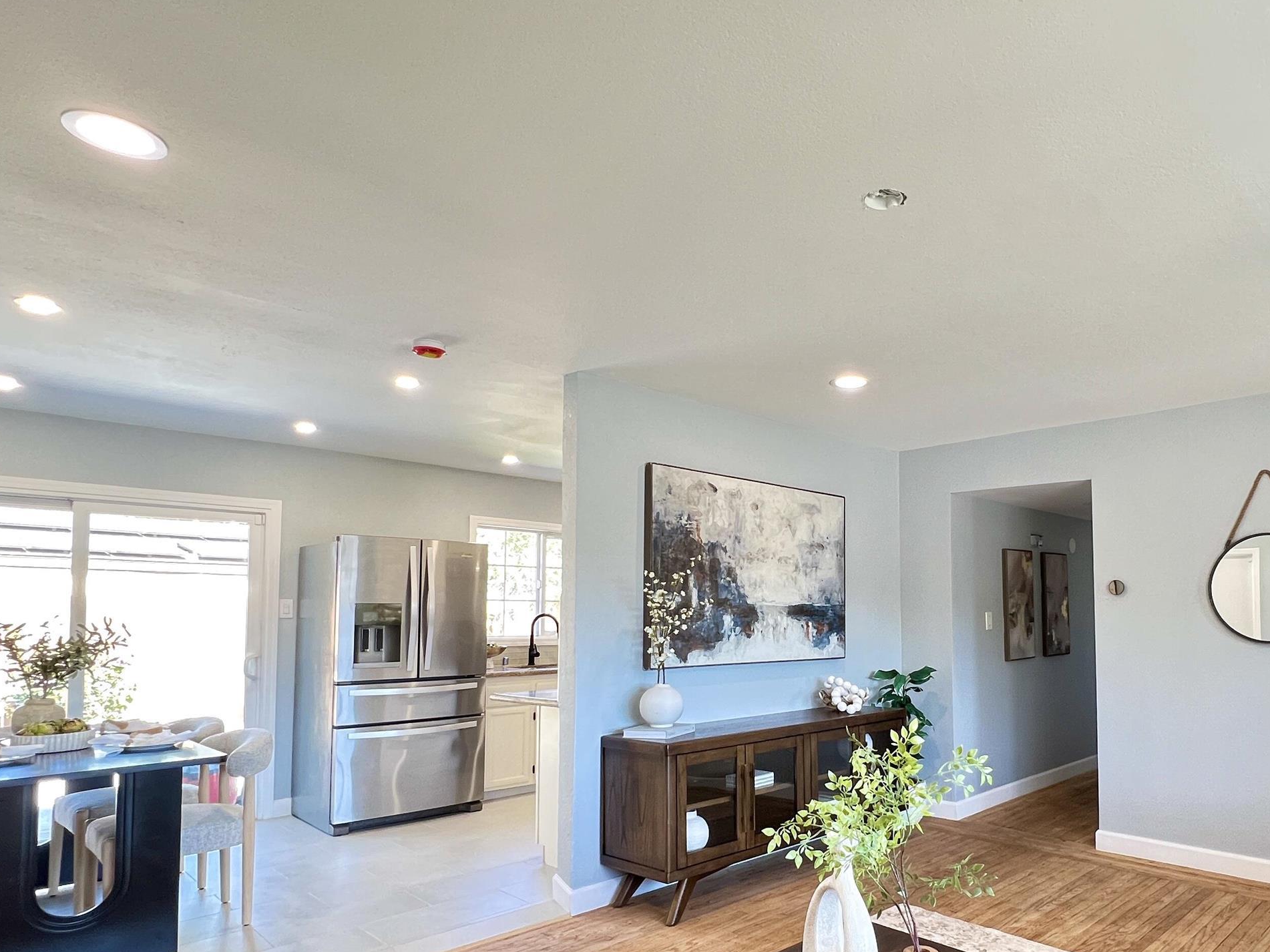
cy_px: 580
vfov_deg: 62.8
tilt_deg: +1.7
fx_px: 770
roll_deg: -0.6
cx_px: 814
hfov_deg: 77.2
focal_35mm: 21
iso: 200
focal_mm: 1.57
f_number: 1.8
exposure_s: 1/60
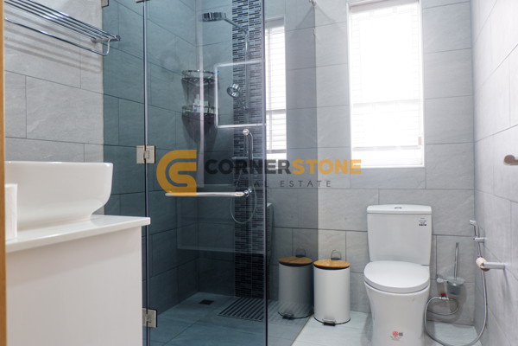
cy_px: 173
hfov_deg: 73.7
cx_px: 259
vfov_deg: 53.1
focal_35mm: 24
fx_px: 345
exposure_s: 1/42
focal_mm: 16
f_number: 3.5
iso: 400
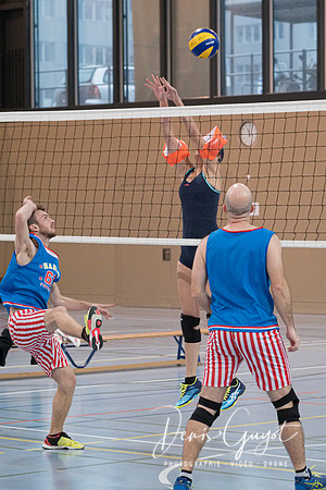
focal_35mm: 138
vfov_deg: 14.9
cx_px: 222
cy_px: 245
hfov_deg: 9.9
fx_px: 1874
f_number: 2.8
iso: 6400
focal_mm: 61
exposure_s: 1/400
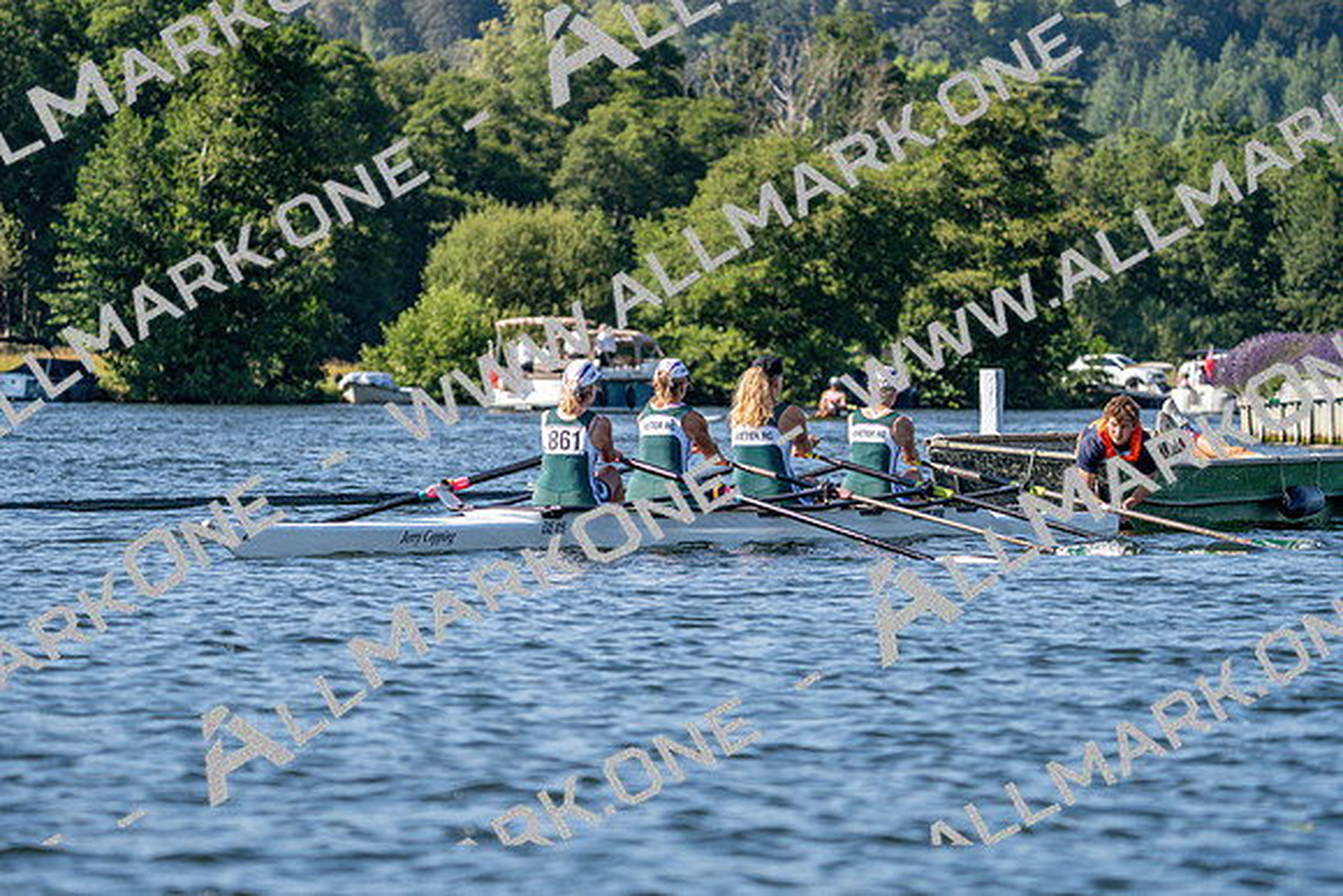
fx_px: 7463
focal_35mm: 200
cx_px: 672
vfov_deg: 6.9
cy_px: 448
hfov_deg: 10.3
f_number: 5.6
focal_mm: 200
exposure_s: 1/1600
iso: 320
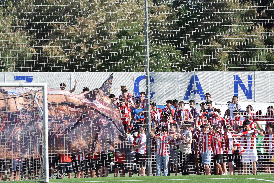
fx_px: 1027
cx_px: 137
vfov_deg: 10.2
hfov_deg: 15.2
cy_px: 92
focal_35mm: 135
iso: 800
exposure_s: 1/1000
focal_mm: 90
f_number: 10
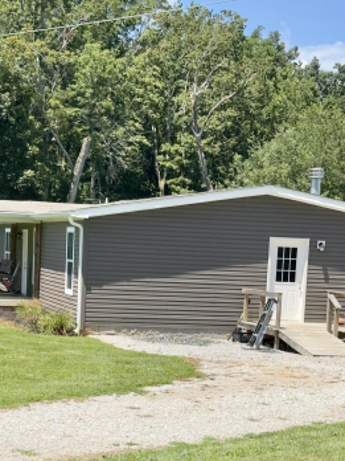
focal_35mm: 92
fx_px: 1223
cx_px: 155
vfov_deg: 21.0
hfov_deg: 16.1
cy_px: 395
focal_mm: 6.86
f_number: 1.78
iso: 64
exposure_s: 1/3058
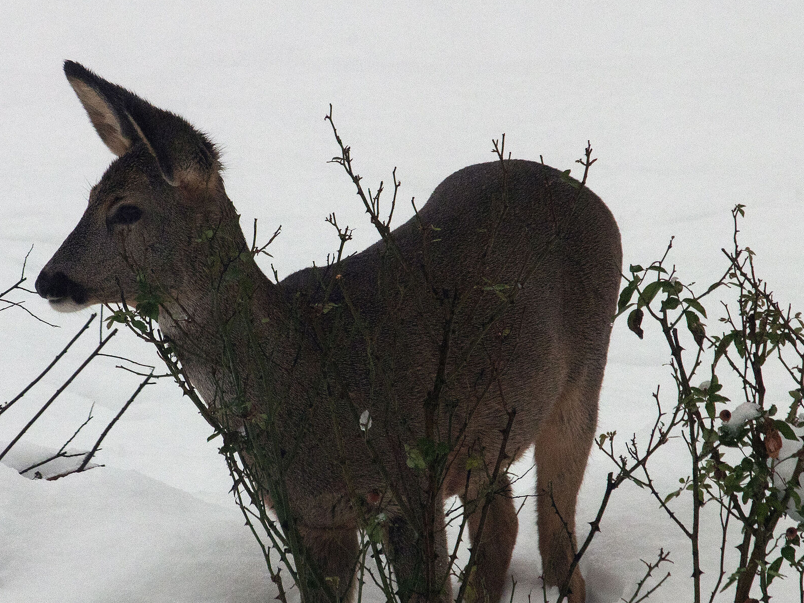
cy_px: 414
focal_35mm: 752
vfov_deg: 2.0
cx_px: 320
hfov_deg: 2.6
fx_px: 17471
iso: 800
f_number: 6.3
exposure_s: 1/250
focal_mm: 250
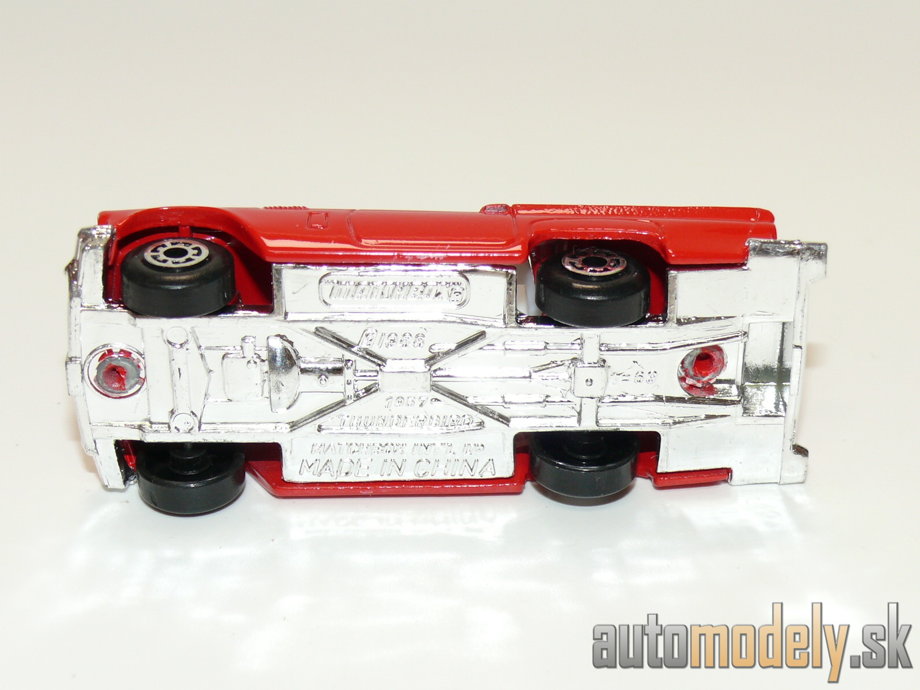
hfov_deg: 24.1
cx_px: 460
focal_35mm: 81
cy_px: 345
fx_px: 2153
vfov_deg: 18.2
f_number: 4
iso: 100
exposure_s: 1/30
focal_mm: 11.9
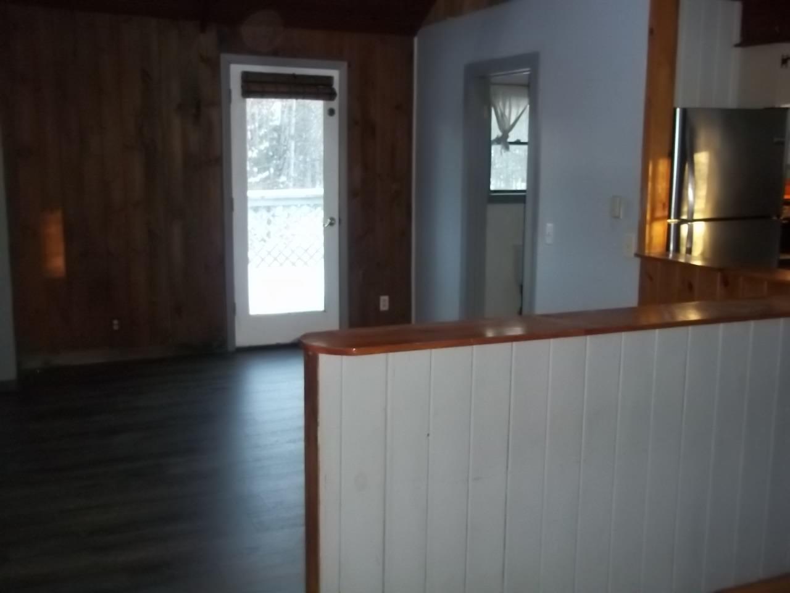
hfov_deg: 51.4
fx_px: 822
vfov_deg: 39.7
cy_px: 296
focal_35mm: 36
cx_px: 395
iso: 320
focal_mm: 6.5
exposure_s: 1/30
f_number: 3.1
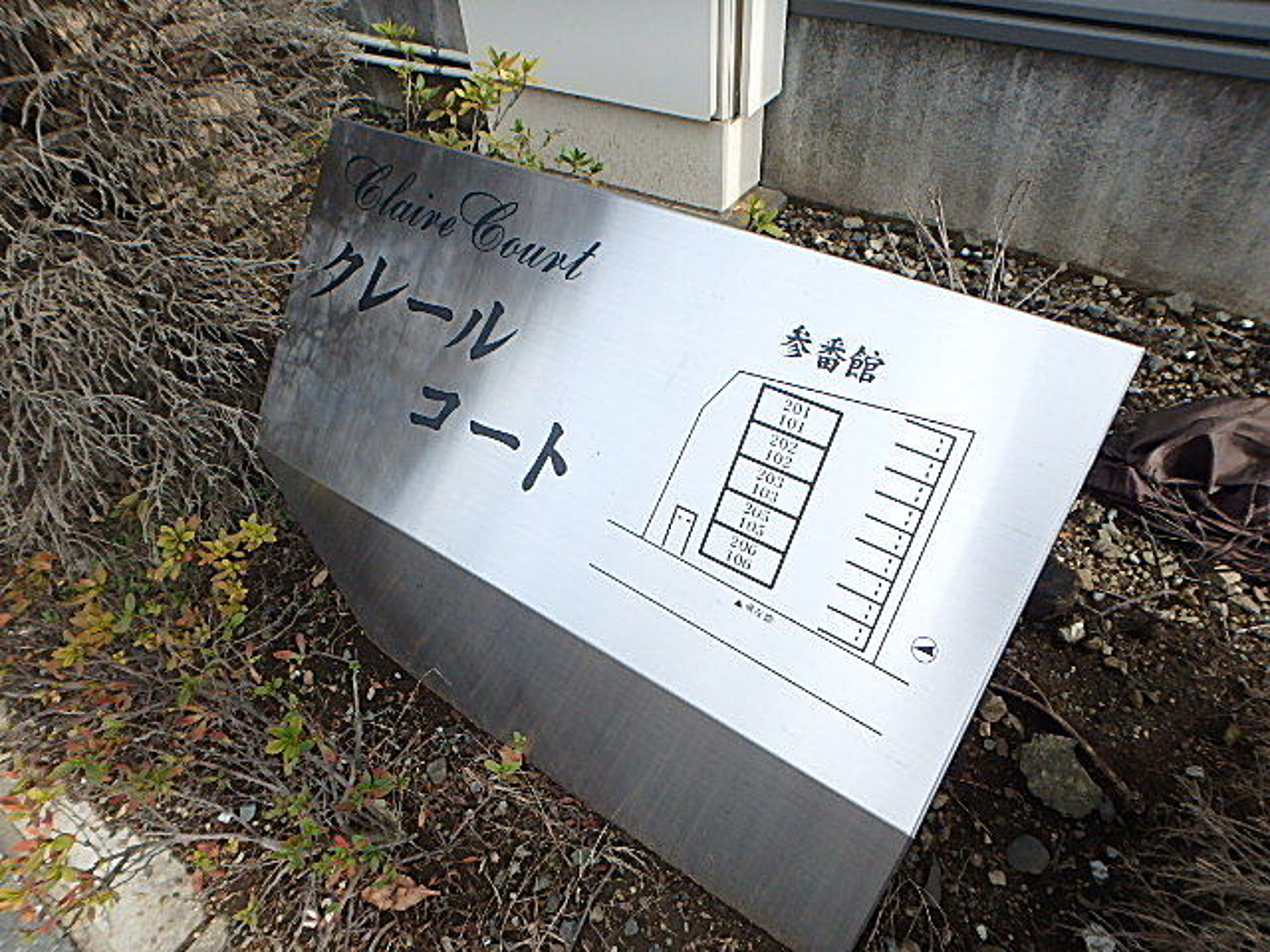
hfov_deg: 79.0
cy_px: 476
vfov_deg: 63.4
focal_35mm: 21
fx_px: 770
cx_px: 635
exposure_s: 1/320
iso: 125
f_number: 3.5
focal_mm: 3.7
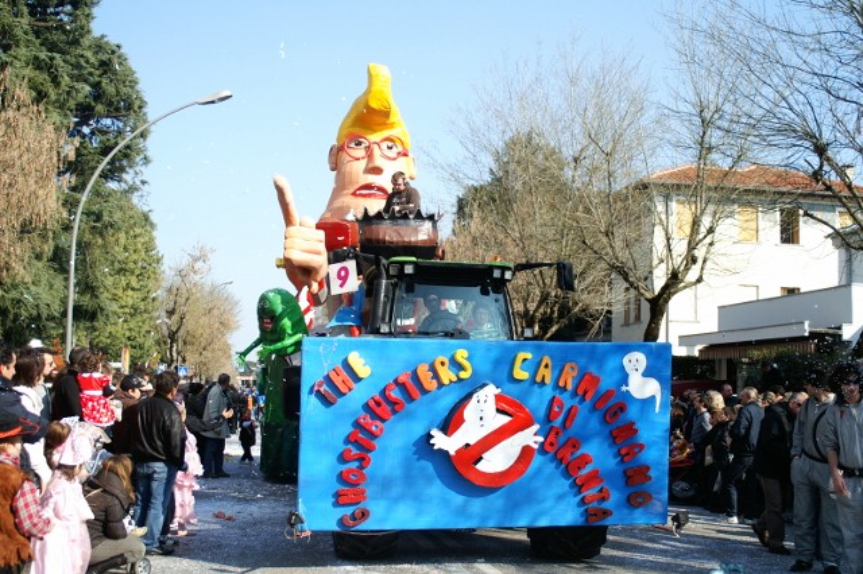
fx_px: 1006
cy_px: 287
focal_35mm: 42
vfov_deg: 31.9
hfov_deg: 46.4
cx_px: 432
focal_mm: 28
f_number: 4.5
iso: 100
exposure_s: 1/500
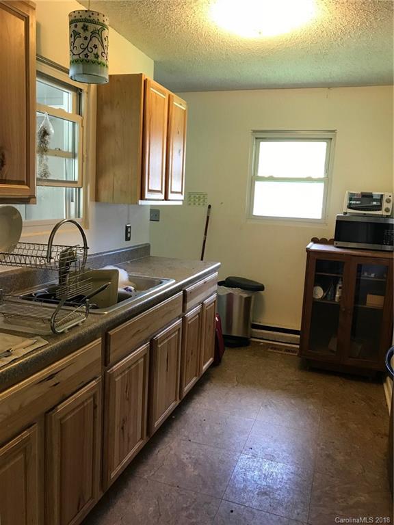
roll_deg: -2.7
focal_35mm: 28
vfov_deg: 63.4
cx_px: 197
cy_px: 262
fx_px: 425
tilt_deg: -8.4
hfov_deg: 49.7
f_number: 1.8
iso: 40
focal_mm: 3.99
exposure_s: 1/17
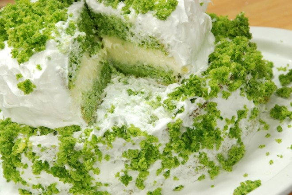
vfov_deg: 10.2
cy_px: 98
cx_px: 146
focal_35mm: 135
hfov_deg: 15.2
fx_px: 1095
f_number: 13
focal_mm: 90
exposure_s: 1/25
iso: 1000
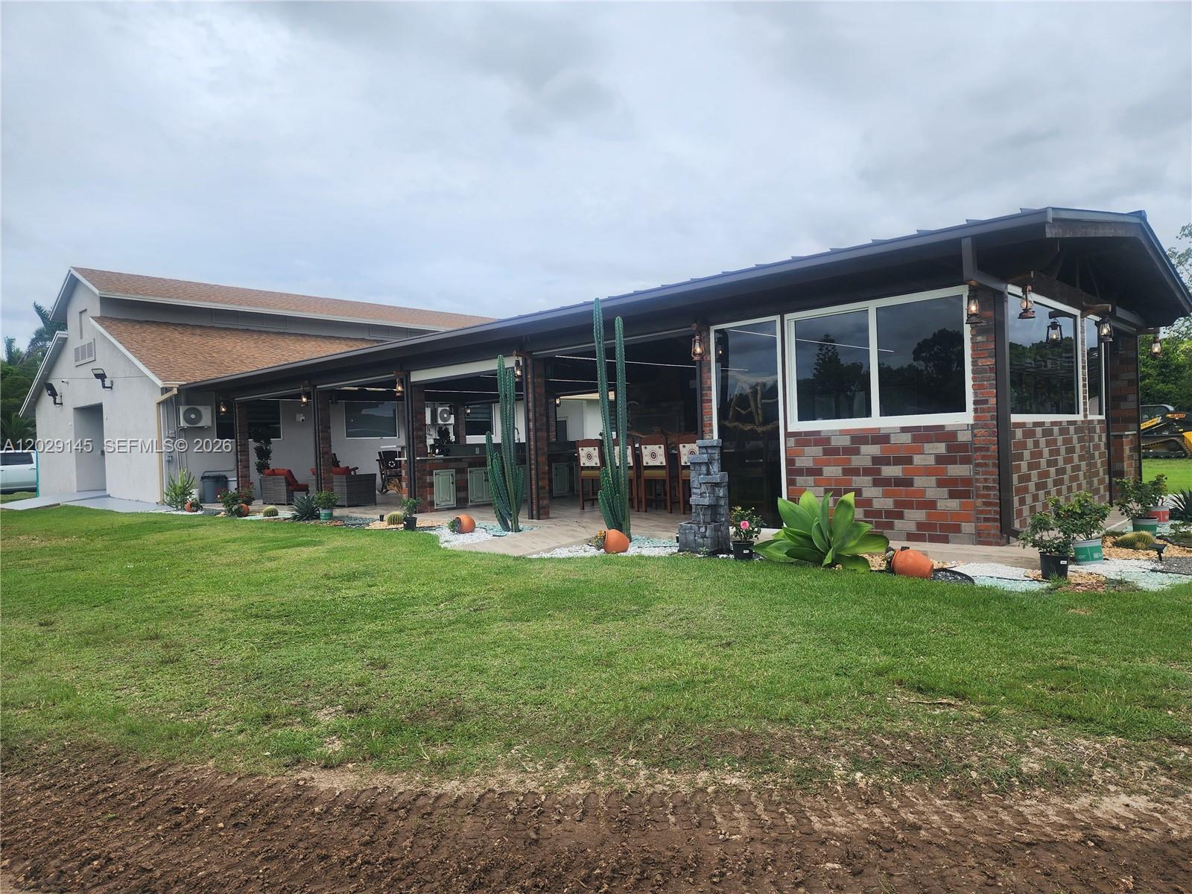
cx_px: 596
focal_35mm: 23
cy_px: 447
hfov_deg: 73.9
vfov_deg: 58.9
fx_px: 792
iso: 12
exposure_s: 1/1258
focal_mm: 6.4
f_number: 1.8
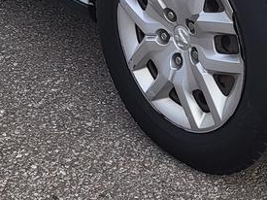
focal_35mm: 121
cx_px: 221
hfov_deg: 16.1
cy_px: -189
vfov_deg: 11.2
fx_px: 933
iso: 40
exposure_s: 1/628
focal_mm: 5.4
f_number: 1.8
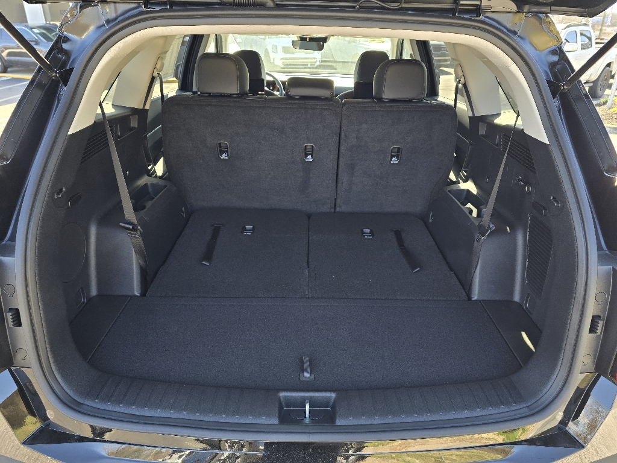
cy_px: 232
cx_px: 308
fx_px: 410
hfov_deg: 73.9
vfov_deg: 58.9
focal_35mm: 23
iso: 80
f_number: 1.7
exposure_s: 1/182
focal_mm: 6.3
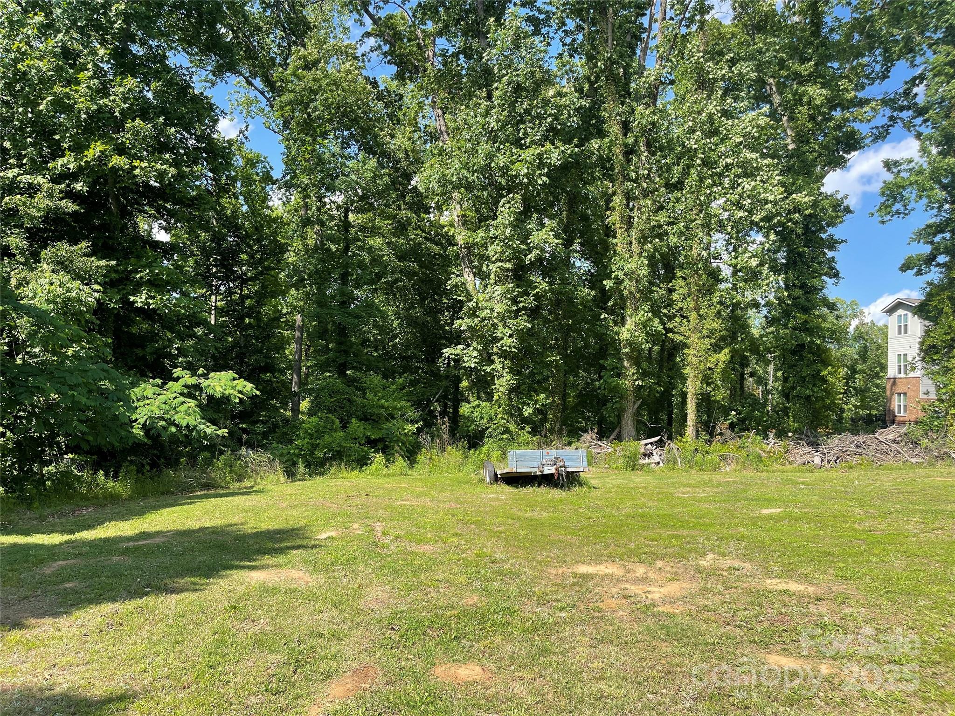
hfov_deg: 69.4
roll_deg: -3.1
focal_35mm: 25
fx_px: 690
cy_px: 358
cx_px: 478
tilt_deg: +2.7
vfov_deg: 54.9
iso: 32
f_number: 1.6
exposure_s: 1/1238
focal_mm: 5.1
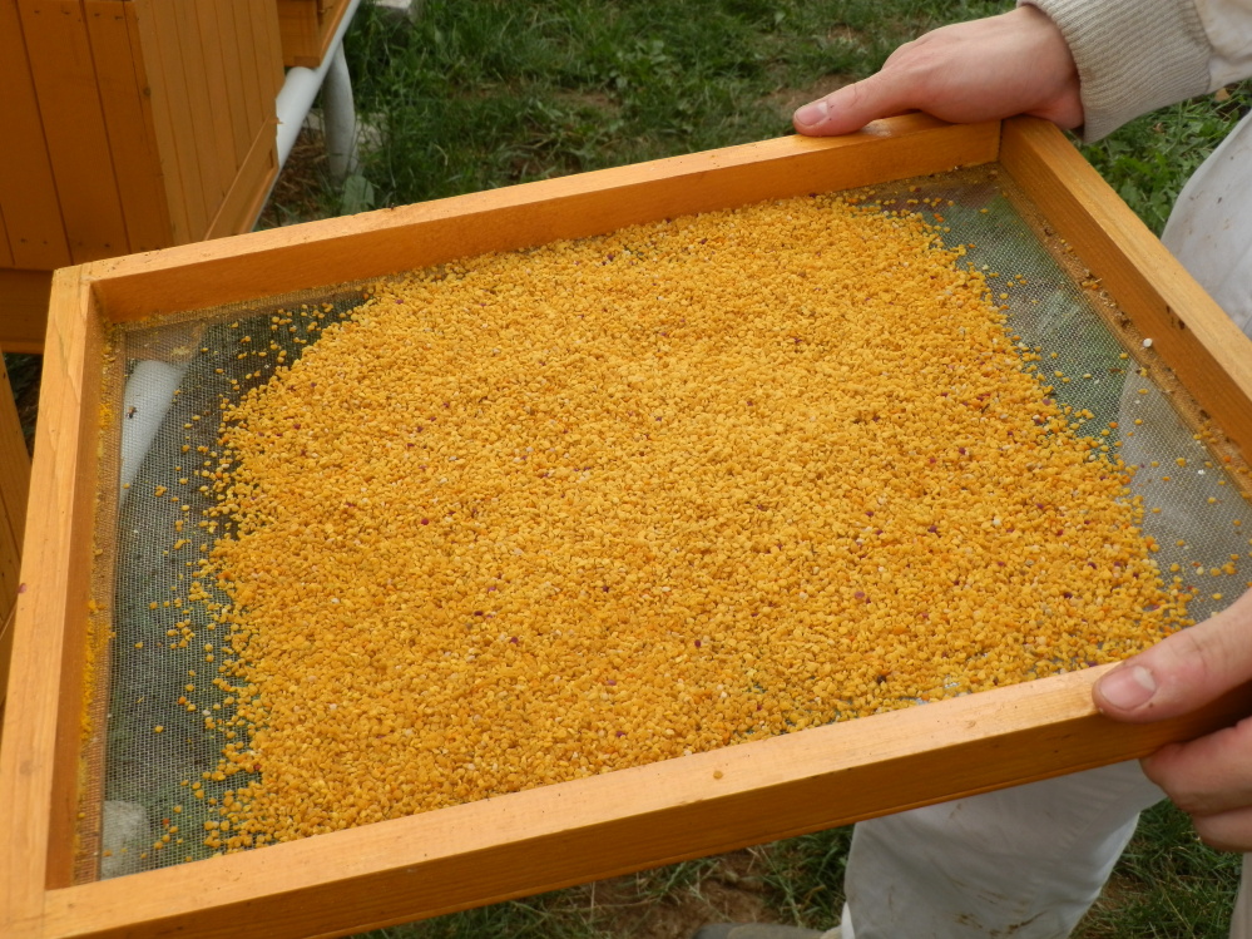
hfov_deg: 44.8
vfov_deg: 34.3
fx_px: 1519
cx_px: 626
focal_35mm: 42
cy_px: 470
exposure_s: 1/400
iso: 80
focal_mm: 7.6
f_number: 3.6
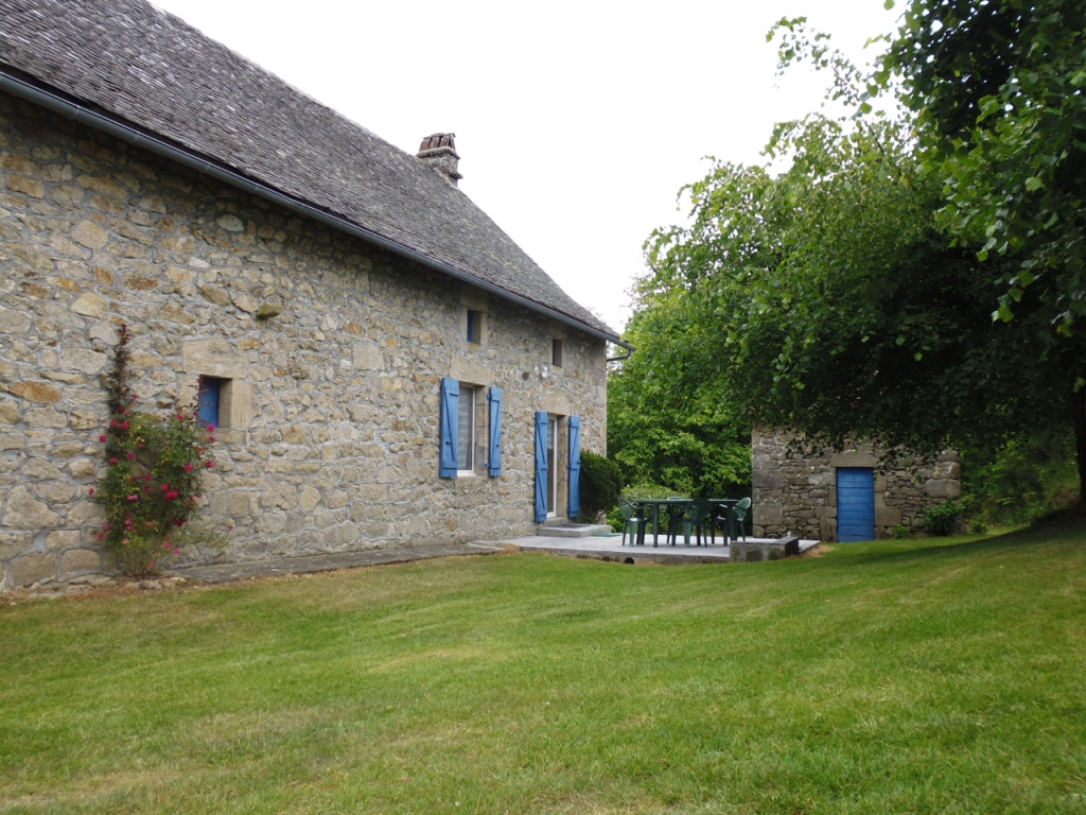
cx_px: 543
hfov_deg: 60.0
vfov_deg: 46.8
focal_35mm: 30
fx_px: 941
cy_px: 408
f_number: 3.1
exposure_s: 1/400
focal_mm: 5.2
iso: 100
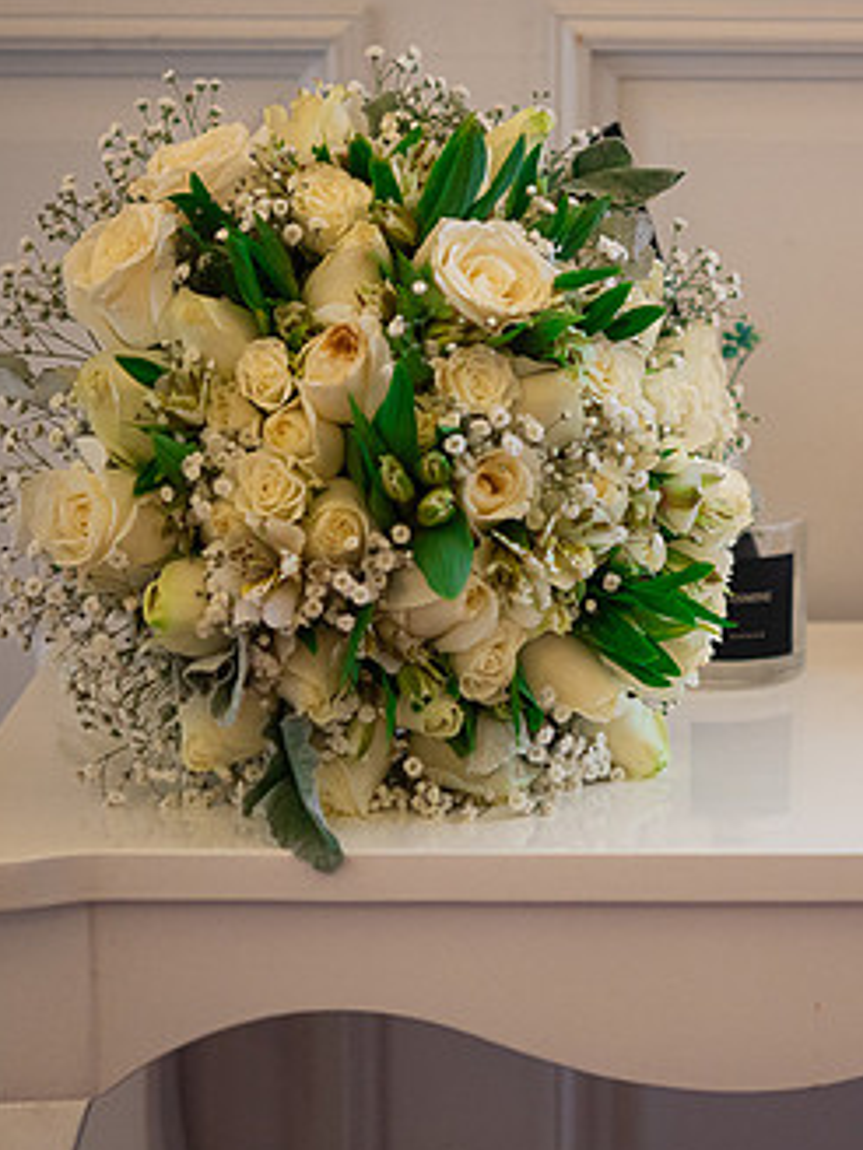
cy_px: 531
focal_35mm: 102
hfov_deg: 14.4
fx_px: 3391
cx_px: 702
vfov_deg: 19.3
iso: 2000
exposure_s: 1/100
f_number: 3.2
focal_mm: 60
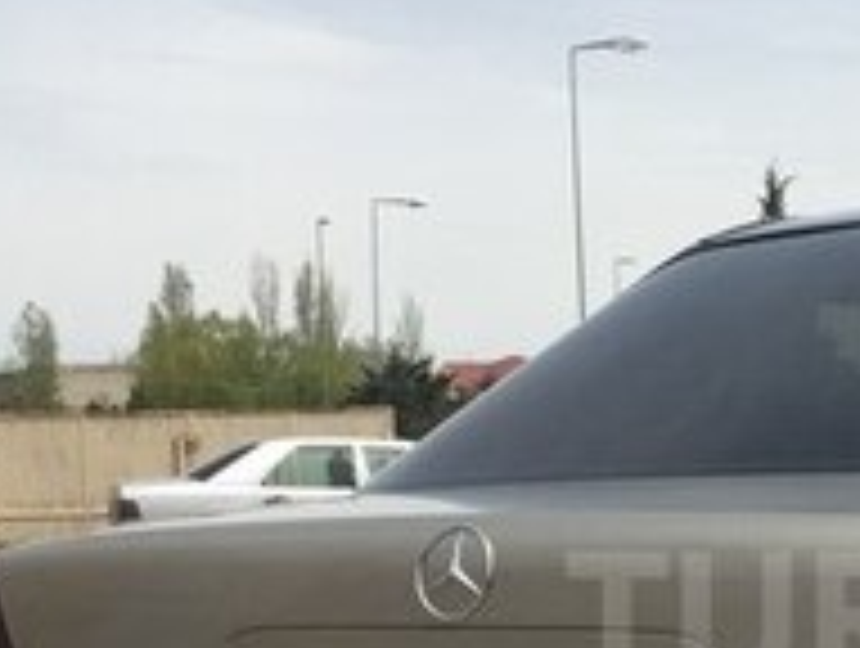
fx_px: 2489
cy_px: 619
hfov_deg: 18.6
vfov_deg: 14.6
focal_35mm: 100
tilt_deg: -3.9
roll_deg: +0.7
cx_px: 1027
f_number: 2.2
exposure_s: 1/3968
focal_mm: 4.15
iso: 32
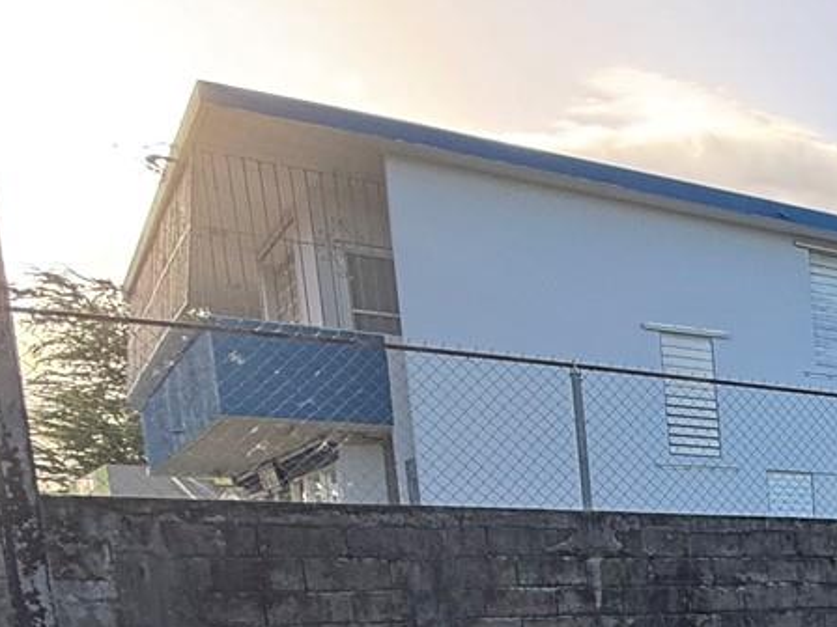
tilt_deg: -6.8
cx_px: 1424
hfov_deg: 23.8
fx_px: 1209
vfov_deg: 26.4
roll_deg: +1.1
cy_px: 724
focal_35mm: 50
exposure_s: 1/395
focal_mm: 2.22
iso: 64
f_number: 2.2
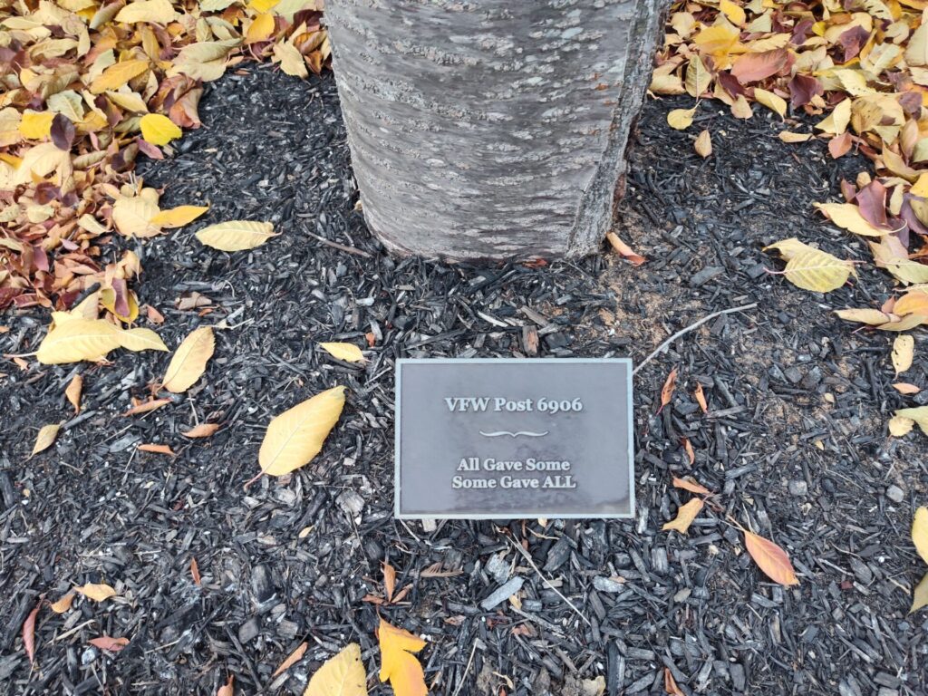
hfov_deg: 73.9
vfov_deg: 58.9
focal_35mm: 23
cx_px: 464
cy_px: 348
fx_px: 617
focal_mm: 5.56
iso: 1013
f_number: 1.8
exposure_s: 1/120
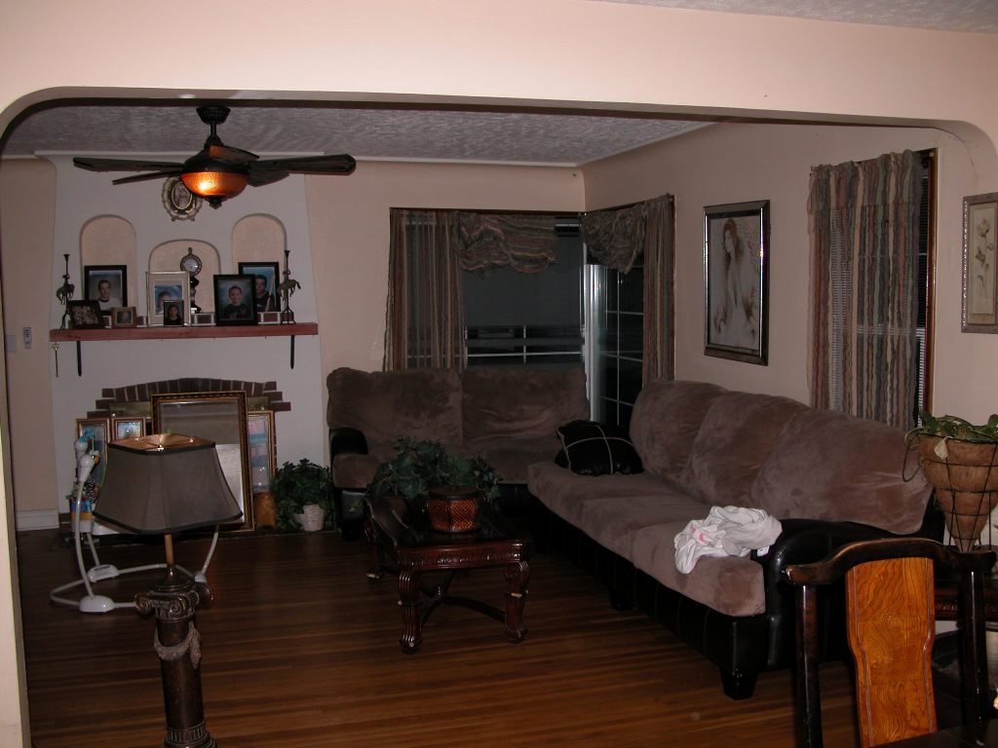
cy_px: 374
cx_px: 499
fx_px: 980
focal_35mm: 34
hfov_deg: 54.0
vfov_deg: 41.8
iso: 100
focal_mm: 8.9
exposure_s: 1/60
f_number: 2.8
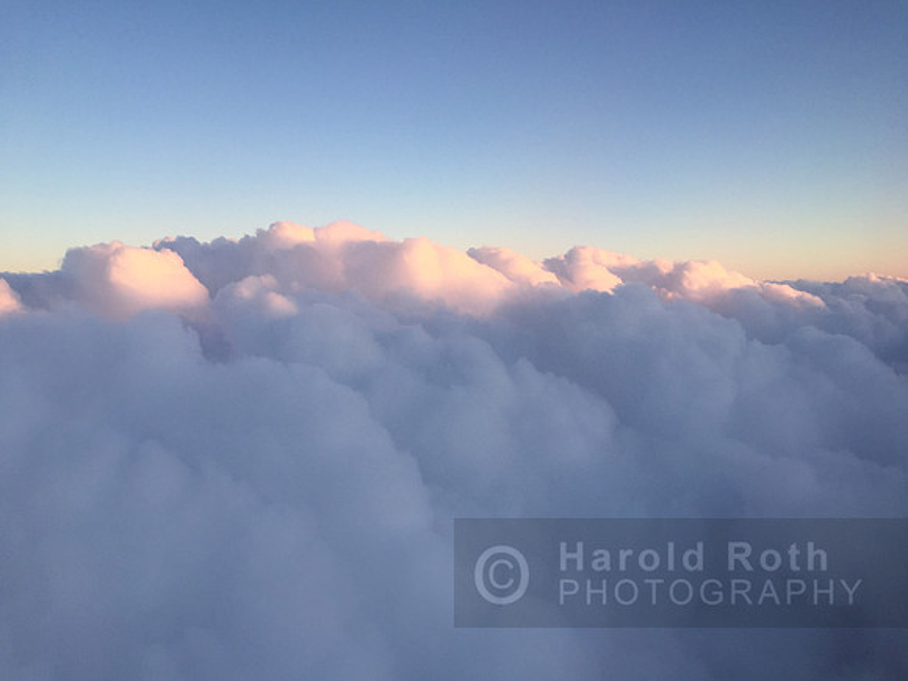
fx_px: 761
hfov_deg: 61.7
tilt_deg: -3.4
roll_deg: +1.7
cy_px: 340
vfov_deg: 48.2
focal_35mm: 29
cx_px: 454
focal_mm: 4.15
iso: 32
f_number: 2.2
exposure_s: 1/344
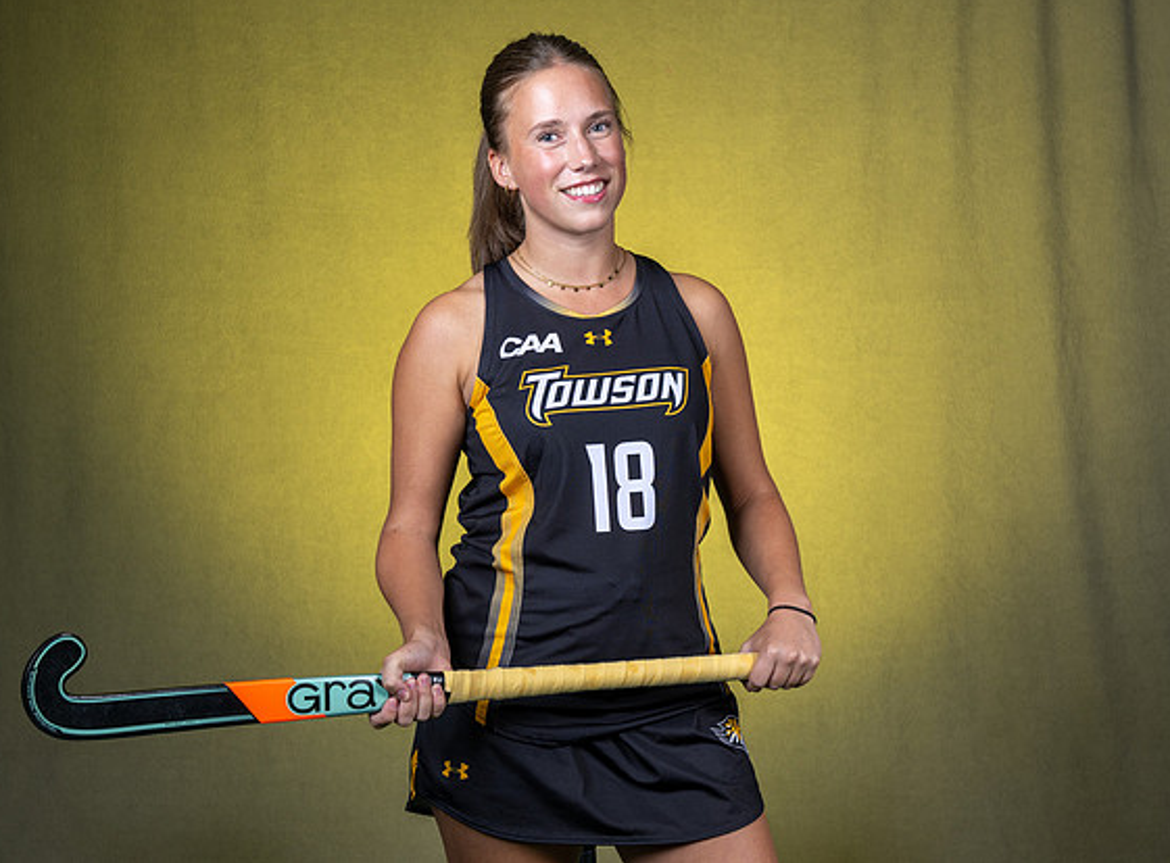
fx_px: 2722
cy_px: 445
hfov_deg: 24.2
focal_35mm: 81
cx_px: 688
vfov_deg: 18.0
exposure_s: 1/160
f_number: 8
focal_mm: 54
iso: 100
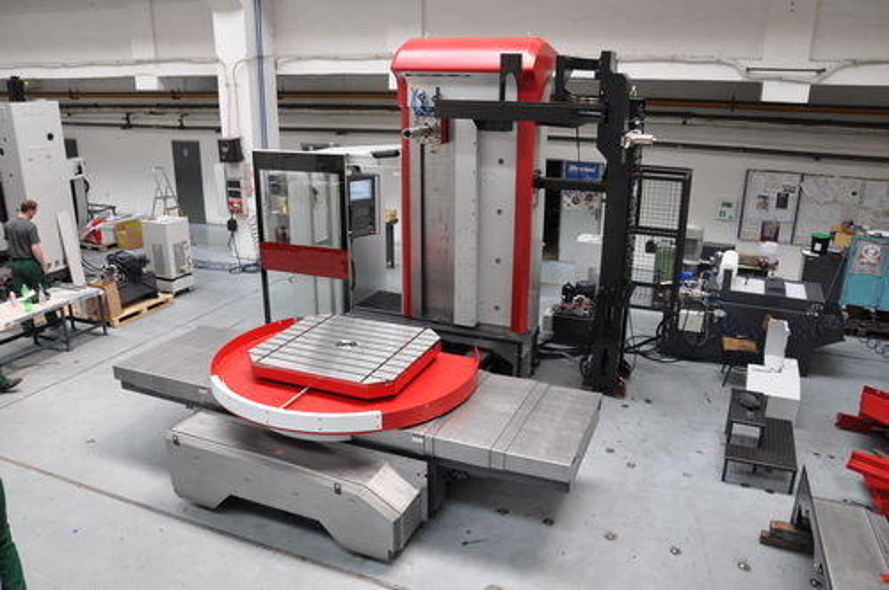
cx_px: 444
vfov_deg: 47.8
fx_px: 666
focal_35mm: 27
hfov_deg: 67.4
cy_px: 295
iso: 400
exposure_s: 1/100
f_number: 5
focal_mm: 18
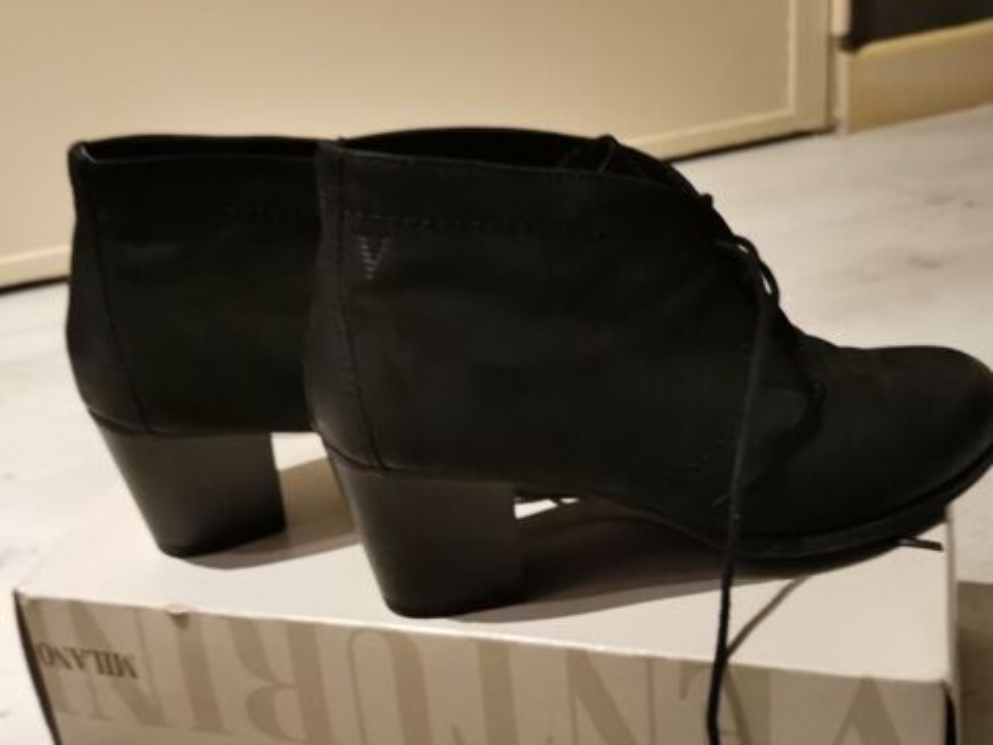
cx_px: 496
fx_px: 1377
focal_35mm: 48
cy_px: 372
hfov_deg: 39.7
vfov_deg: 30.3
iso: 320
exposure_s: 1/50
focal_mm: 5.58
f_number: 1.8
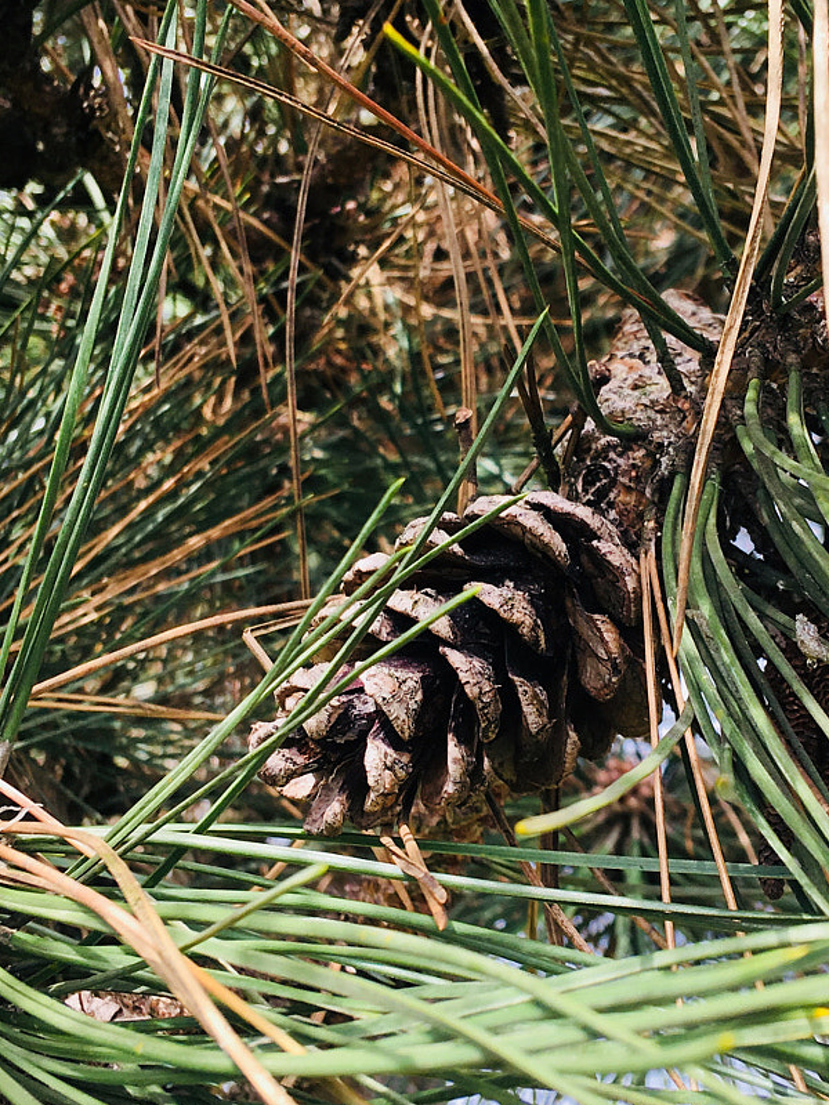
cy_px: 528
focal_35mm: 58
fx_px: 1852
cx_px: 520
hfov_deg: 25.2
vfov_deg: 33.2
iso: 25
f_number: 2.2
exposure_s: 1/359
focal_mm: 4.15
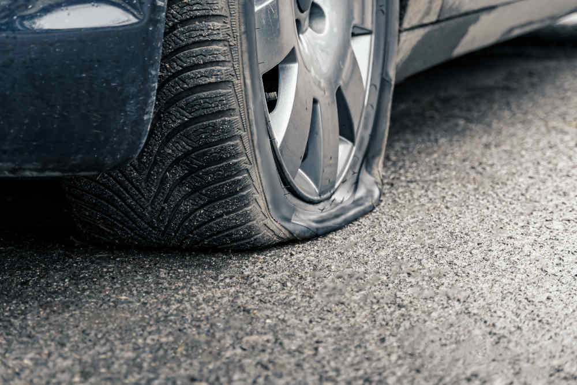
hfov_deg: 18.7
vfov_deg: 12.5
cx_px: 288
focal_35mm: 110
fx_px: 1755
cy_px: 192
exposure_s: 1/40
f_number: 5.6
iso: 640
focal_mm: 73
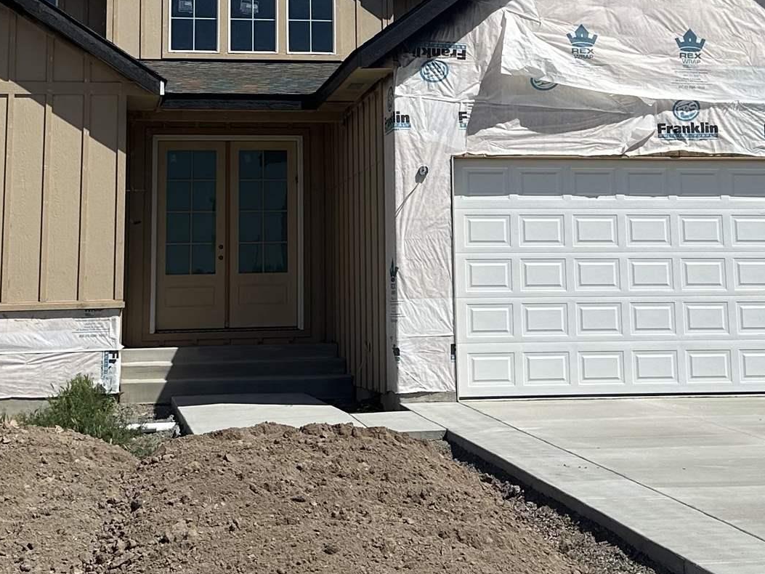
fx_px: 1547
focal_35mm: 70
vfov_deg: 20.5
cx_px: 409
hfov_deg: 27.8
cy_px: 43
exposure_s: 1/9709
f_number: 1.78
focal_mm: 6.86
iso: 80
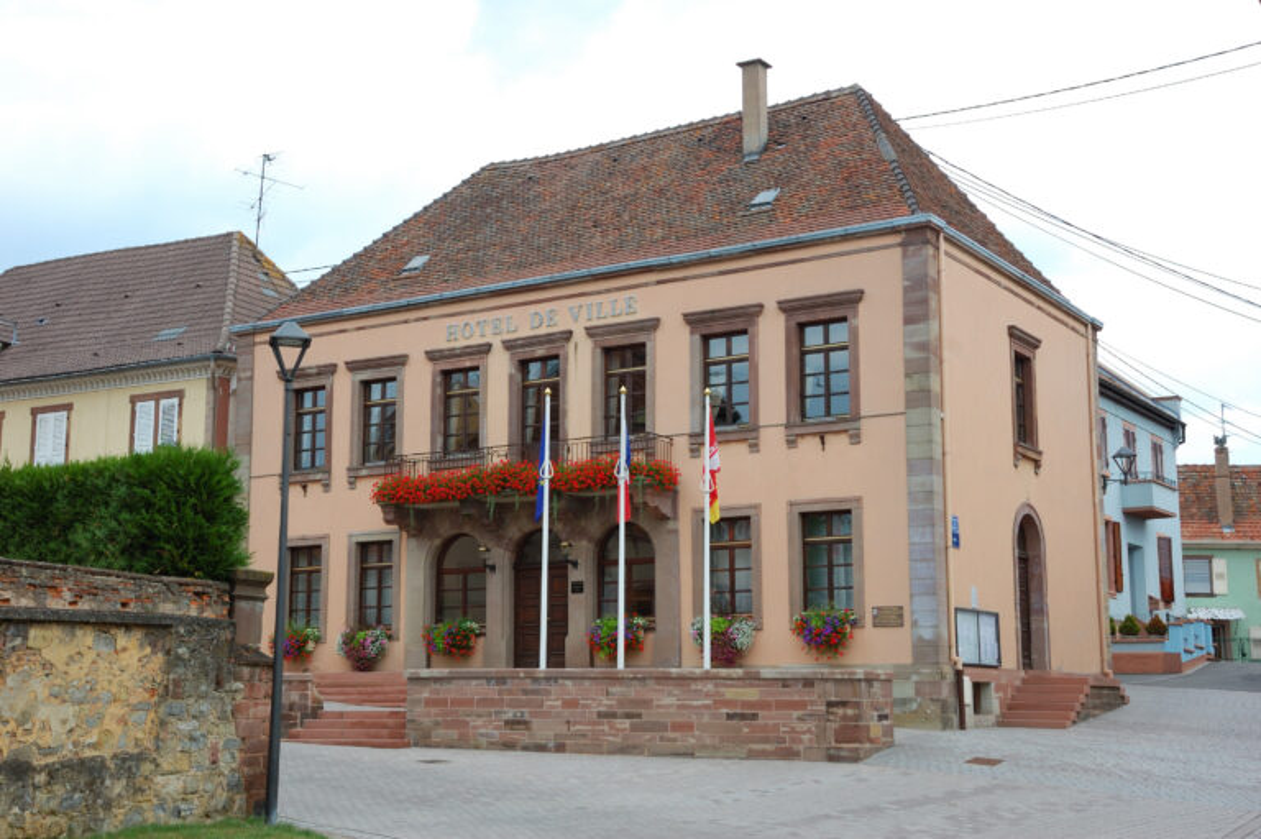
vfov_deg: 28.9
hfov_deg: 42.3
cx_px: 630
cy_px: 420
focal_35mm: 46
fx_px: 1628
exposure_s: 1/200
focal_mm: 31
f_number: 8
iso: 200
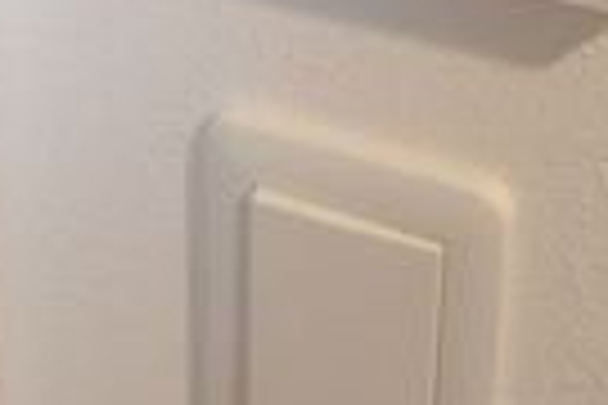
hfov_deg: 35.0
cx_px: 293
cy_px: -317
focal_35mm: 57
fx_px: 963
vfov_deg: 18.6
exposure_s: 1/60
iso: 1600
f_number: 5
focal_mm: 8
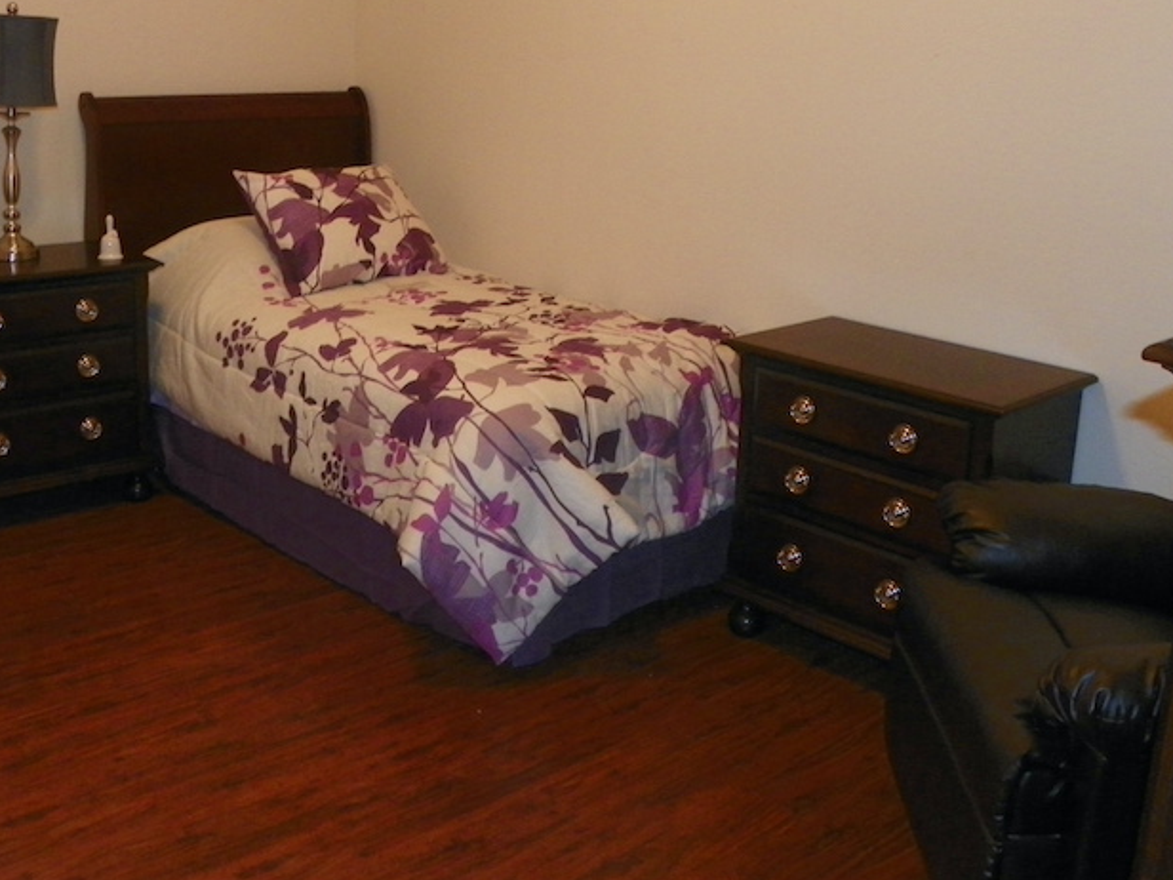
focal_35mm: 38
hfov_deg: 49.0
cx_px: 566
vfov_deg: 37.3
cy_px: 296
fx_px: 1288
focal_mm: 4.6
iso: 200
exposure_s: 1/30
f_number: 2.8
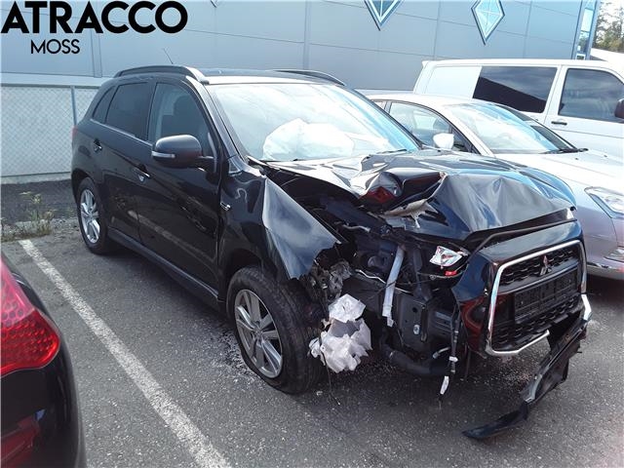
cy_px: 234
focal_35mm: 28
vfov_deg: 49.7
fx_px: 505
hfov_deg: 63.4
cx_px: 312
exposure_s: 1/244
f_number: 1.9
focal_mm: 2.91
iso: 40
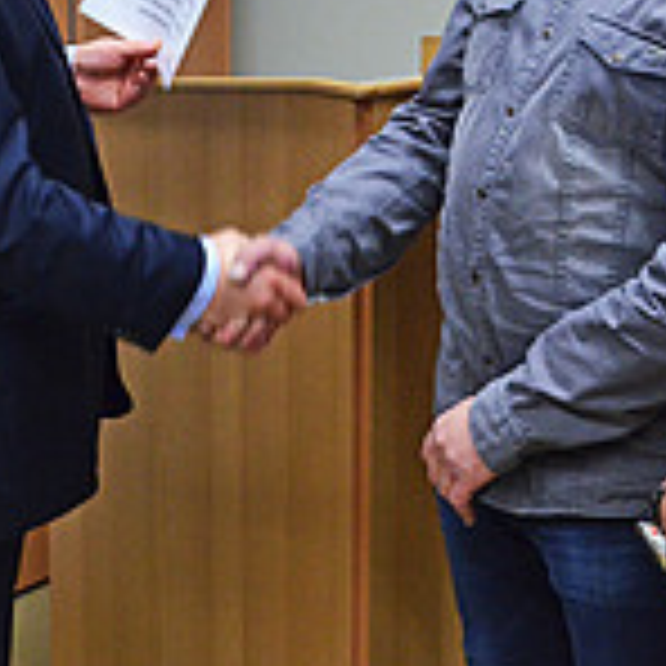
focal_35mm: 90
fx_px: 1959
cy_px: 25
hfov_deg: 19.2
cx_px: 178
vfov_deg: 18.8
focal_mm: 22
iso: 1600
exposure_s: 1/80
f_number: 4.5
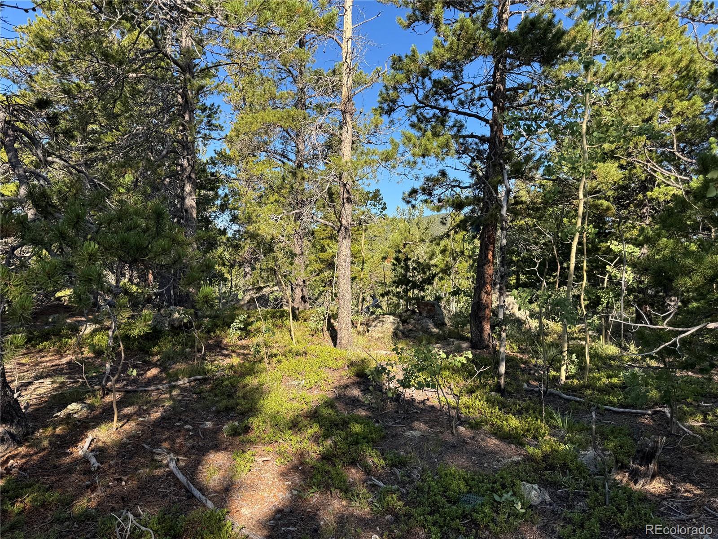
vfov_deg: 56.8
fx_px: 498
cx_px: 359
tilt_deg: +0.7
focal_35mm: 24
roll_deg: -1.6
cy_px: 270
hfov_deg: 71.6
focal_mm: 6.76
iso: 80
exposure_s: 1/1193
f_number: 1.78
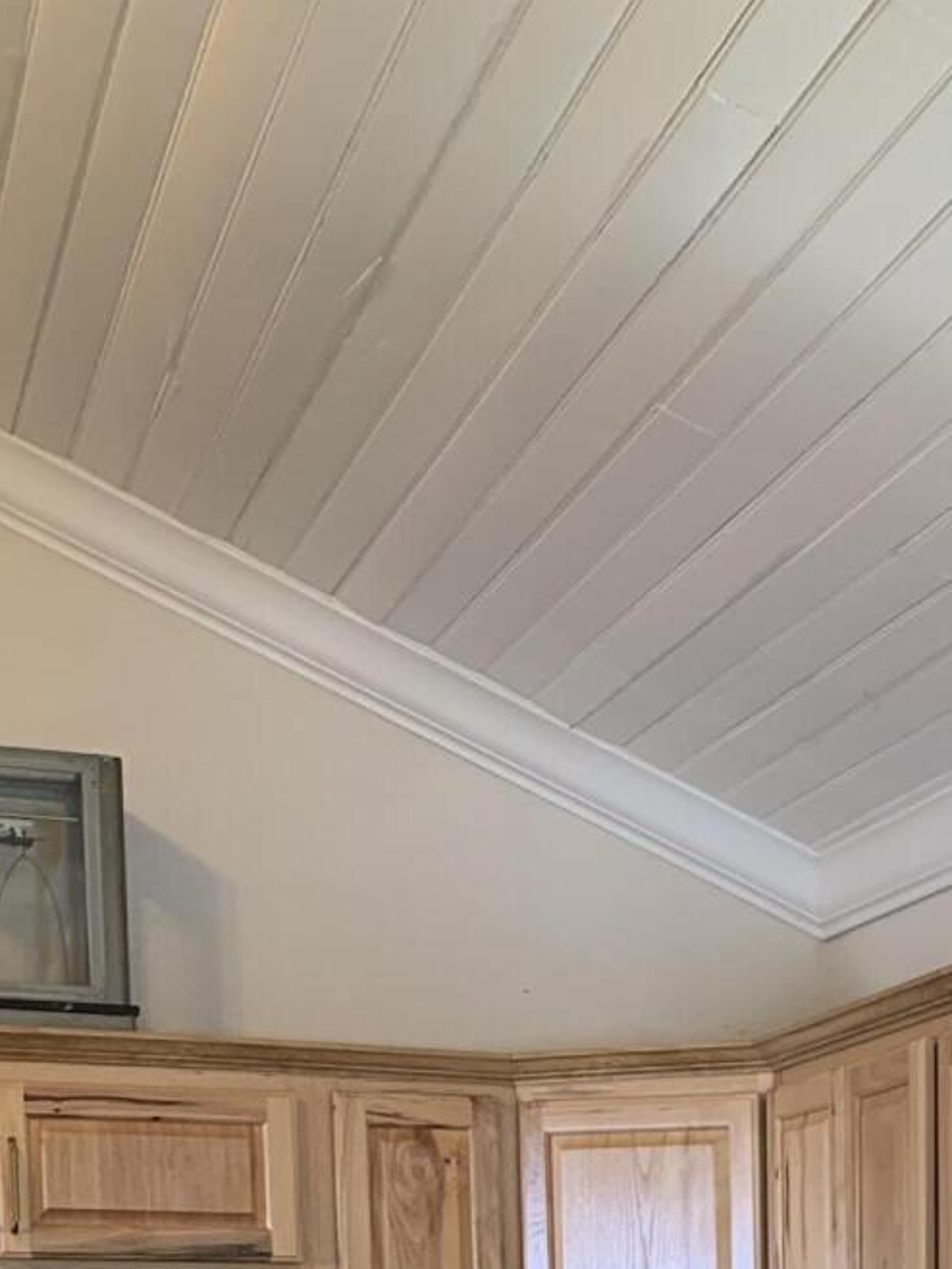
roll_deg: +0.2
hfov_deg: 18.1
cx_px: 994
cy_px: 1672
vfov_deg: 22.1
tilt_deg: -6.1
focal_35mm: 79
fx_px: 2895
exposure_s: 1/60
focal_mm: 4.25
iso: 80
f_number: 1.8
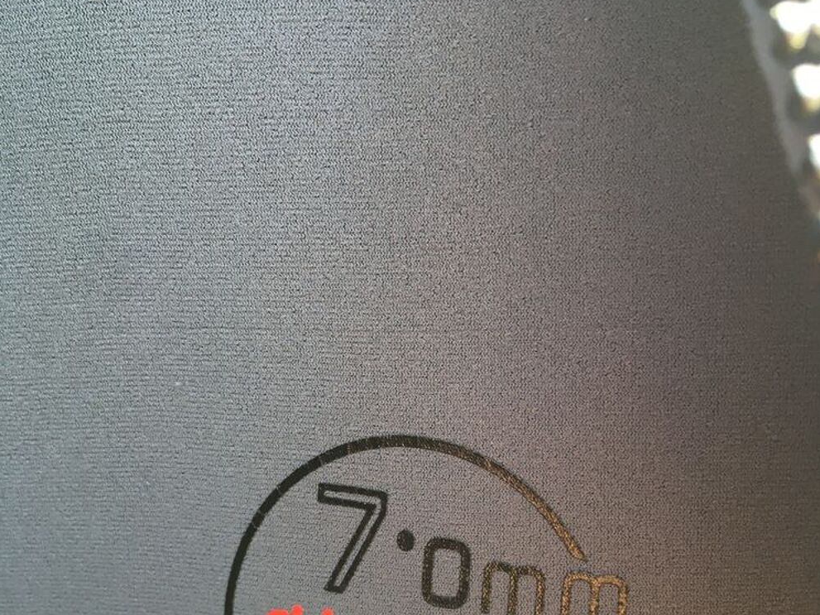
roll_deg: +3.3
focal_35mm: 39
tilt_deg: -27.3
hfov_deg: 47.9
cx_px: 410
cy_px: 466
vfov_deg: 35.9
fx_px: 924
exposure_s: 1/33
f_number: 2.2
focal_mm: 4.15
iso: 40
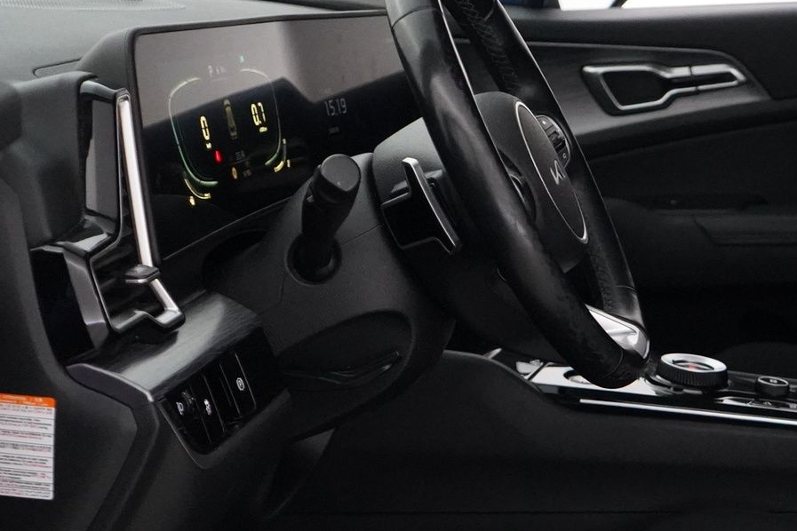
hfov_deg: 25.4
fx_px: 1727
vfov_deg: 17.5
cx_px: 677
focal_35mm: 78
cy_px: 317
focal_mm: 28
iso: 10000
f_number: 3.5
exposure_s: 1/160
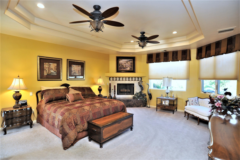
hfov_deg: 90.0
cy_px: 80
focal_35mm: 18
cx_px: 120
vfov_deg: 67.3
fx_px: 120
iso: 1000
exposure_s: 1/50
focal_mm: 18
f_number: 6.3
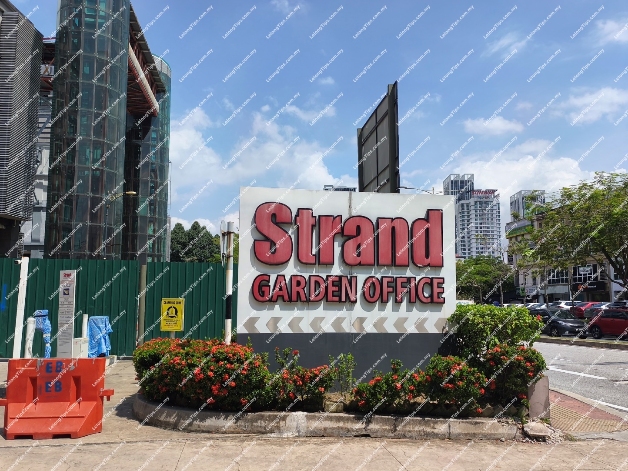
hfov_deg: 73.9
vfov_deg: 58.9
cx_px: 314
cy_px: 236
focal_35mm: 23
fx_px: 417
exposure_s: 1/1122
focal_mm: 6.14
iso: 50
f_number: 1.65
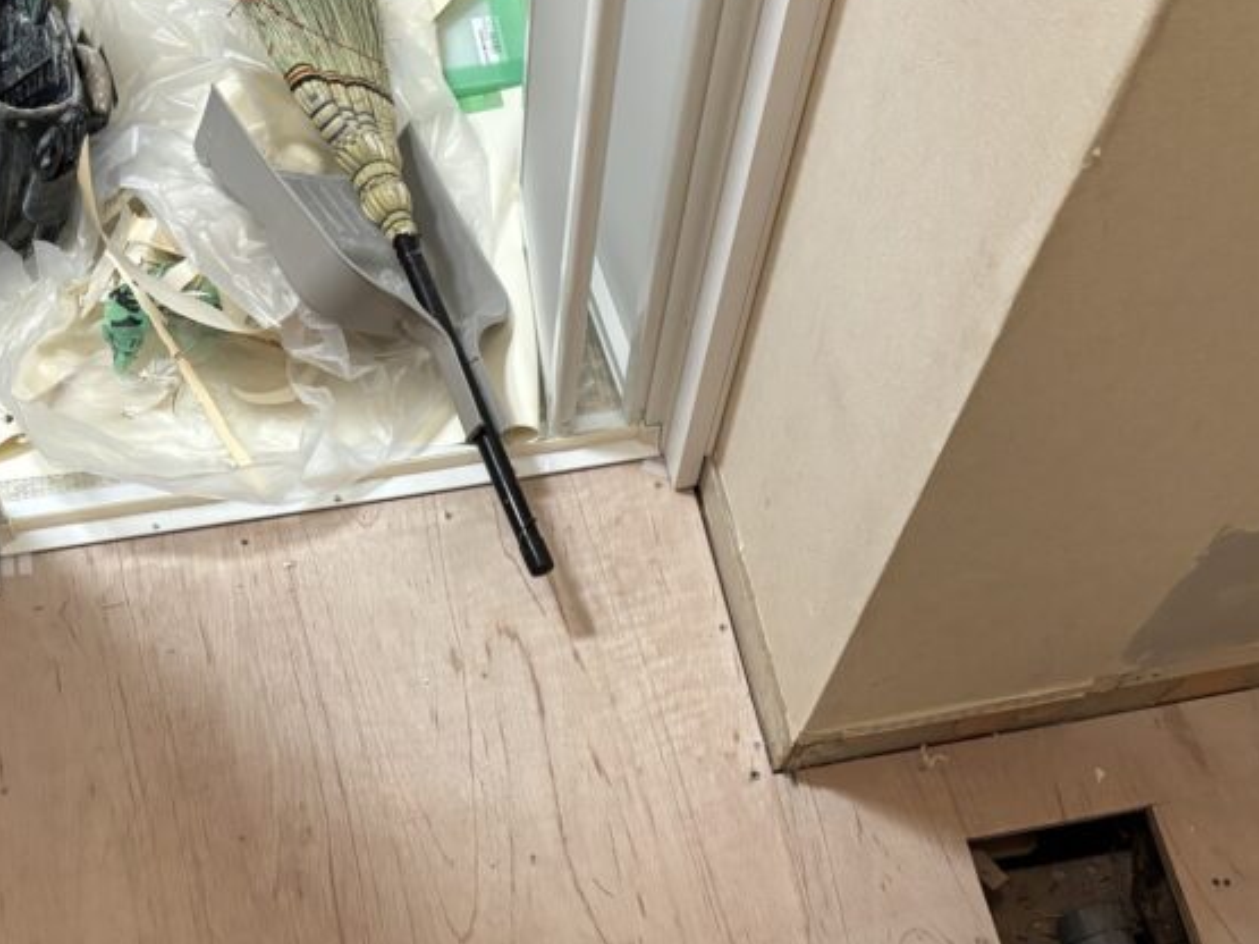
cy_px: 765
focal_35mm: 48
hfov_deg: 39.4
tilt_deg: -67.3
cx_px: 483
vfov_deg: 29.5
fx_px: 1745
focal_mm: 5.96
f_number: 1.6
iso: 400
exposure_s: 1/50
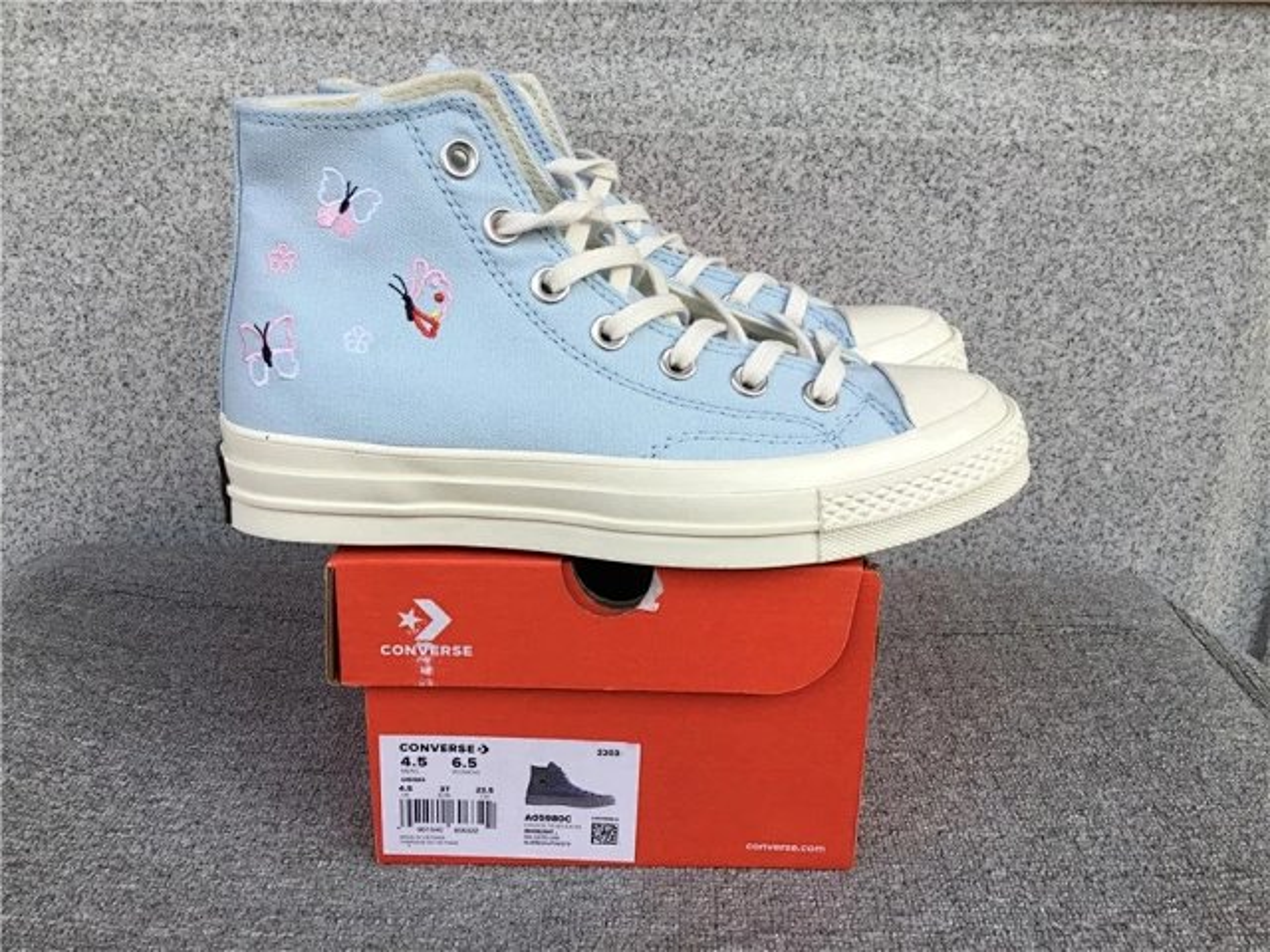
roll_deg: -1.1
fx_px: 1137
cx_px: 635
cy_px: 476
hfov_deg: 58.4
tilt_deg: -19.3
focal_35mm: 31
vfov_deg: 45.4
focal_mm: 3.3
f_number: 2.4
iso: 25
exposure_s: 1/360
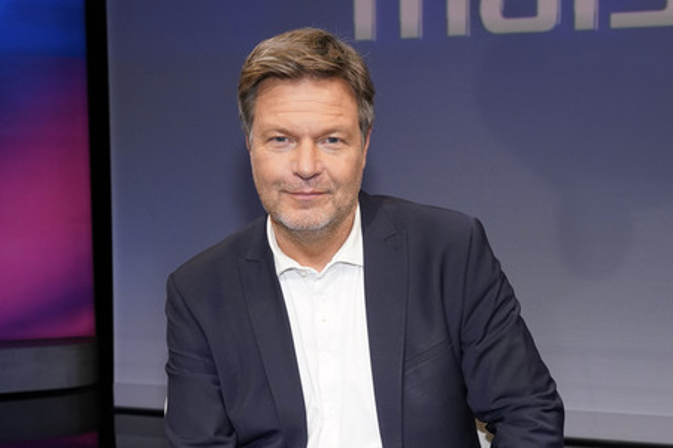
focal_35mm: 34
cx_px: 336
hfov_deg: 55.8
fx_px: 635
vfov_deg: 38.8
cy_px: 224
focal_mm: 34
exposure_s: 1/125
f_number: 5.6
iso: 2000
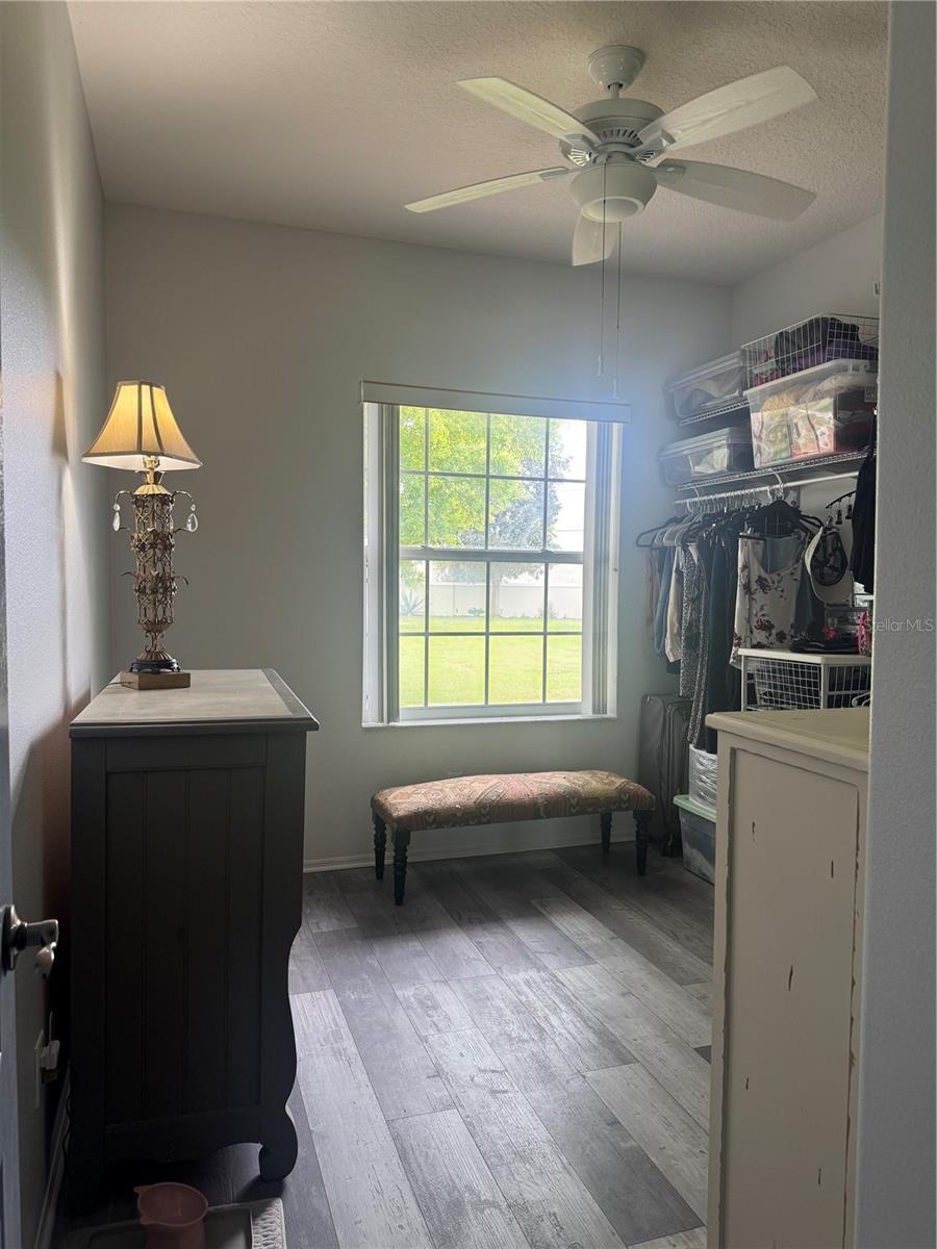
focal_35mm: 24
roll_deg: +0.5
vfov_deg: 71.6
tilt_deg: -3.2
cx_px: 468
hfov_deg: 56.8
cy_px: 624
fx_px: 866
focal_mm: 6.76
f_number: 1.78
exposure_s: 1/120
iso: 125
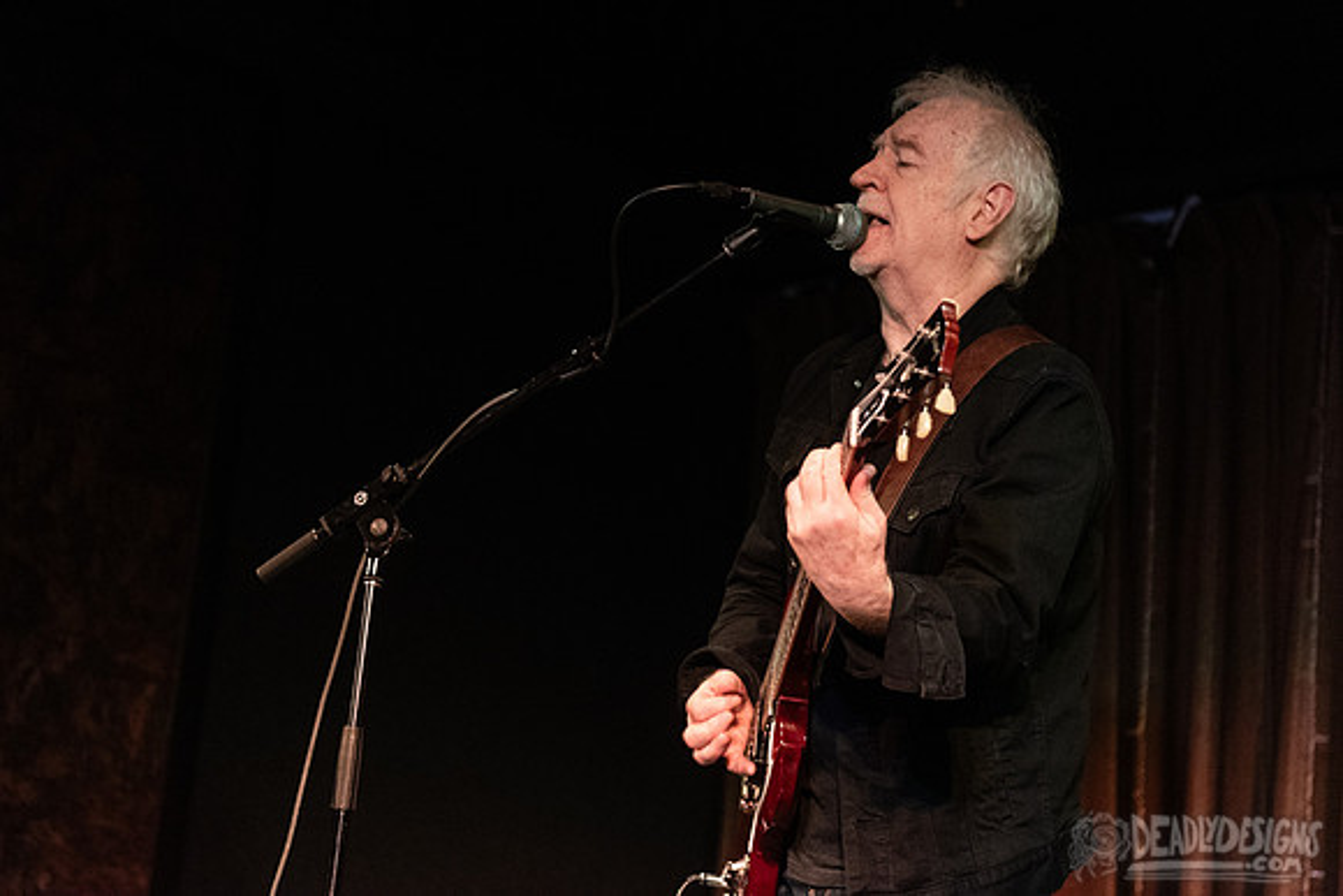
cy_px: 366
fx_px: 3091
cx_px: 675
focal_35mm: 83
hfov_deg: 24.5
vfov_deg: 16.5
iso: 2500
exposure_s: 1/160
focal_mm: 70
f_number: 3.2
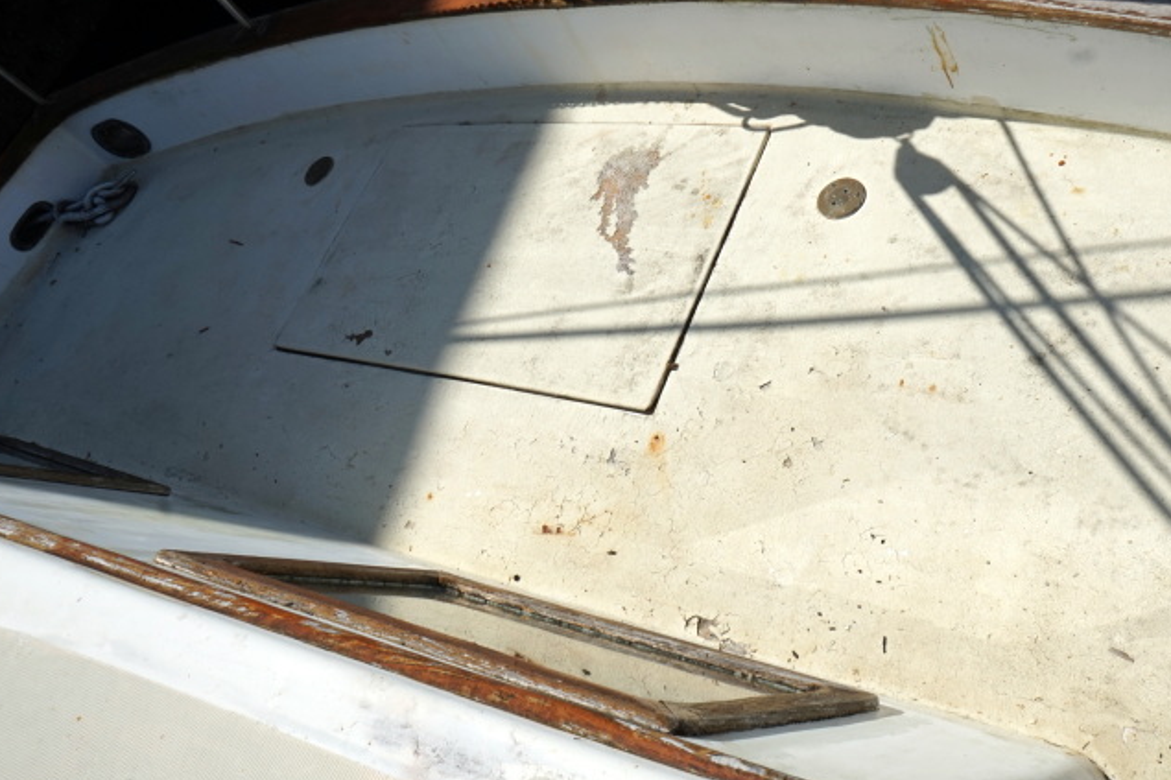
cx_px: 743
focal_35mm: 34
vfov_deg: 38.8
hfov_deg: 55.1
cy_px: 348
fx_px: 1106
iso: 100
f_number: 13
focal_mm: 16
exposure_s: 1/80
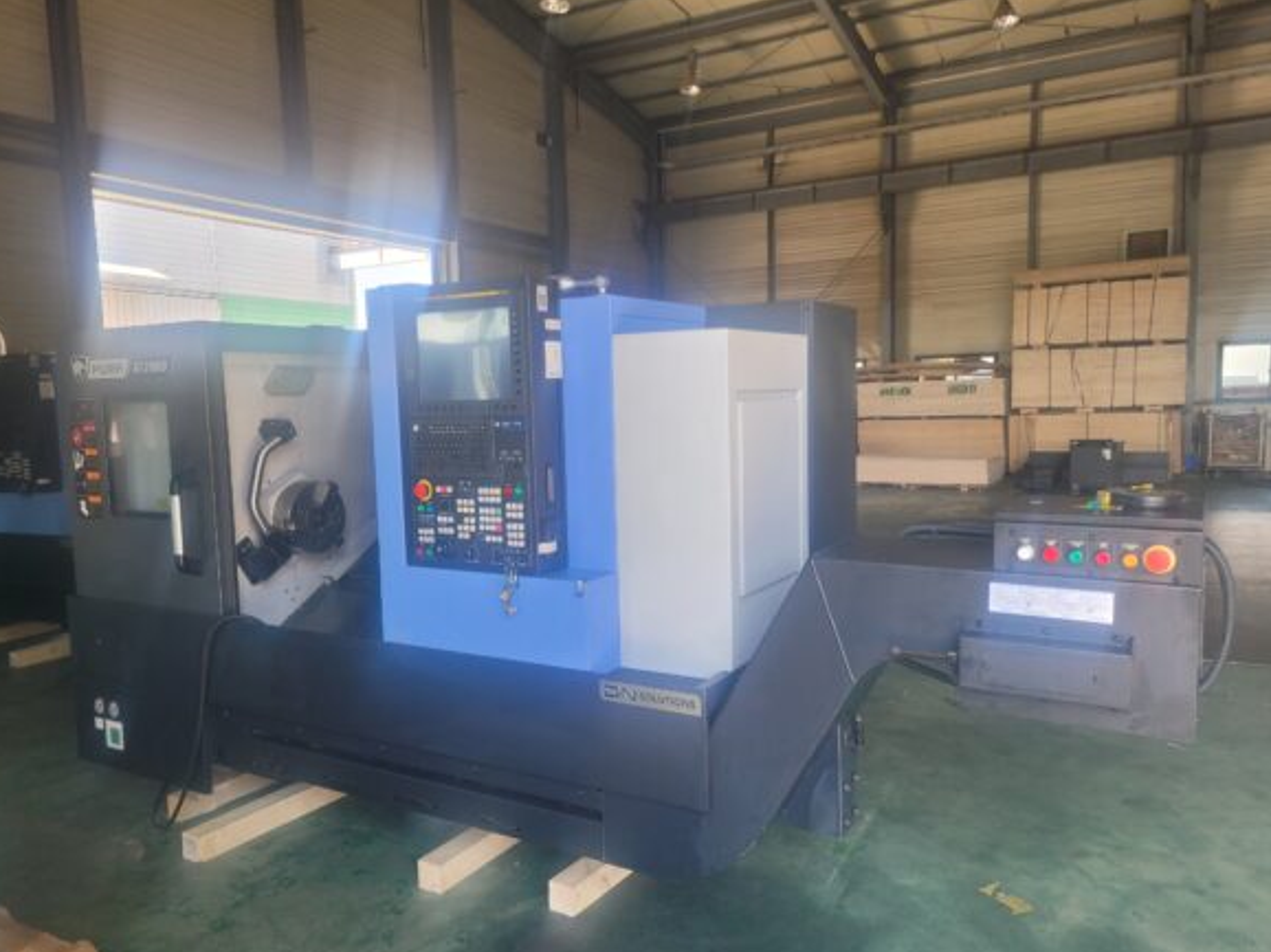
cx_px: 649
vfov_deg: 51.3
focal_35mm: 27
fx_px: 991
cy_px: 477
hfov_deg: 65.3
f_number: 1.8
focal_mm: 5.4
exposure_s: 1/120
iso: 50
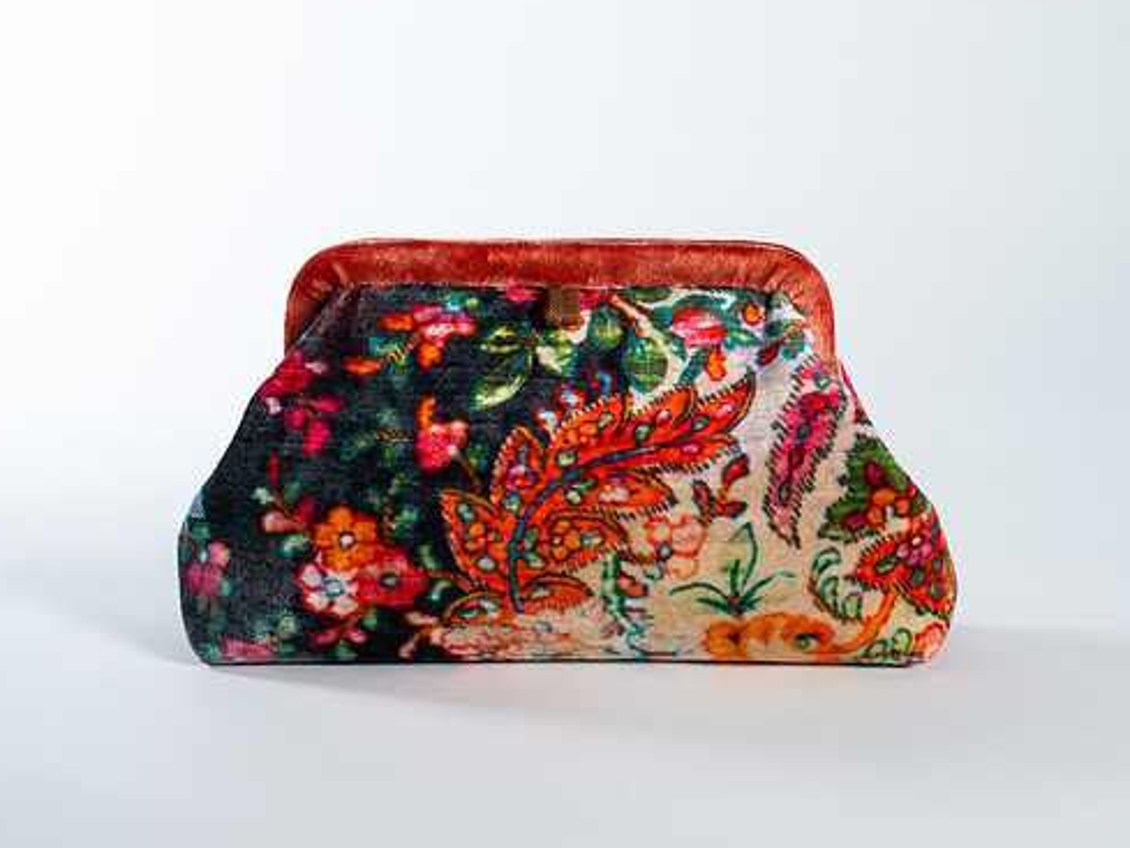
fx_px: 1861
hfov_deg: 33.8
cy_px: 415
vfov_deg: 25.7
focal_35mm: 57
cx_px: 566
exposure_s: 1/200
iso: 200
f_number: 6.3
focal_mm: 50
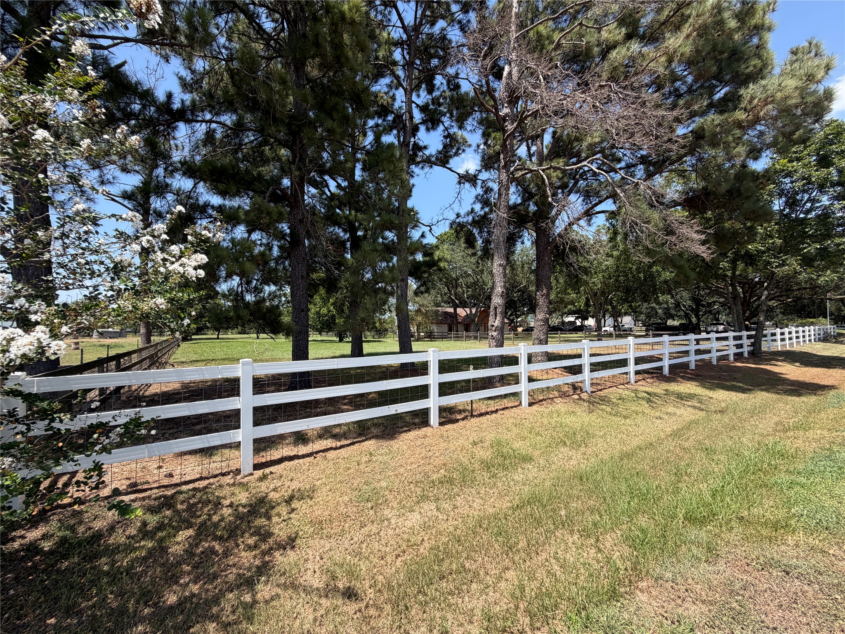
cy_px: 317
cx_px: 422
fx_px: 342
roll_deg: +1.7
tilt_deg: +1.2
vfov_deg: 85.7
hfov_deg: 102.1
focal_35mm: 14
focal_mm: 2.22
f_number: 2.2
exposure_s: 1/770
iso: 40
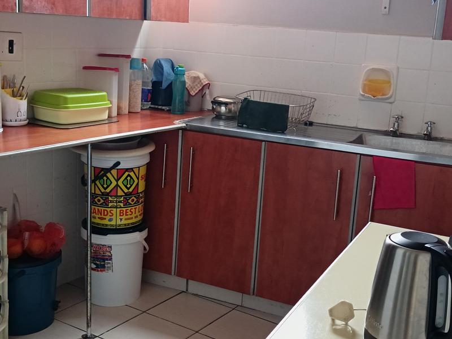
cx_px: 226
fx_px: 627
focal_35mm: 48
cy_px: 170
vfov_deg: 30.3
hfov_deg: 39.7
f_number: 1.75
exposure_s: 1/33.3
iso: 922
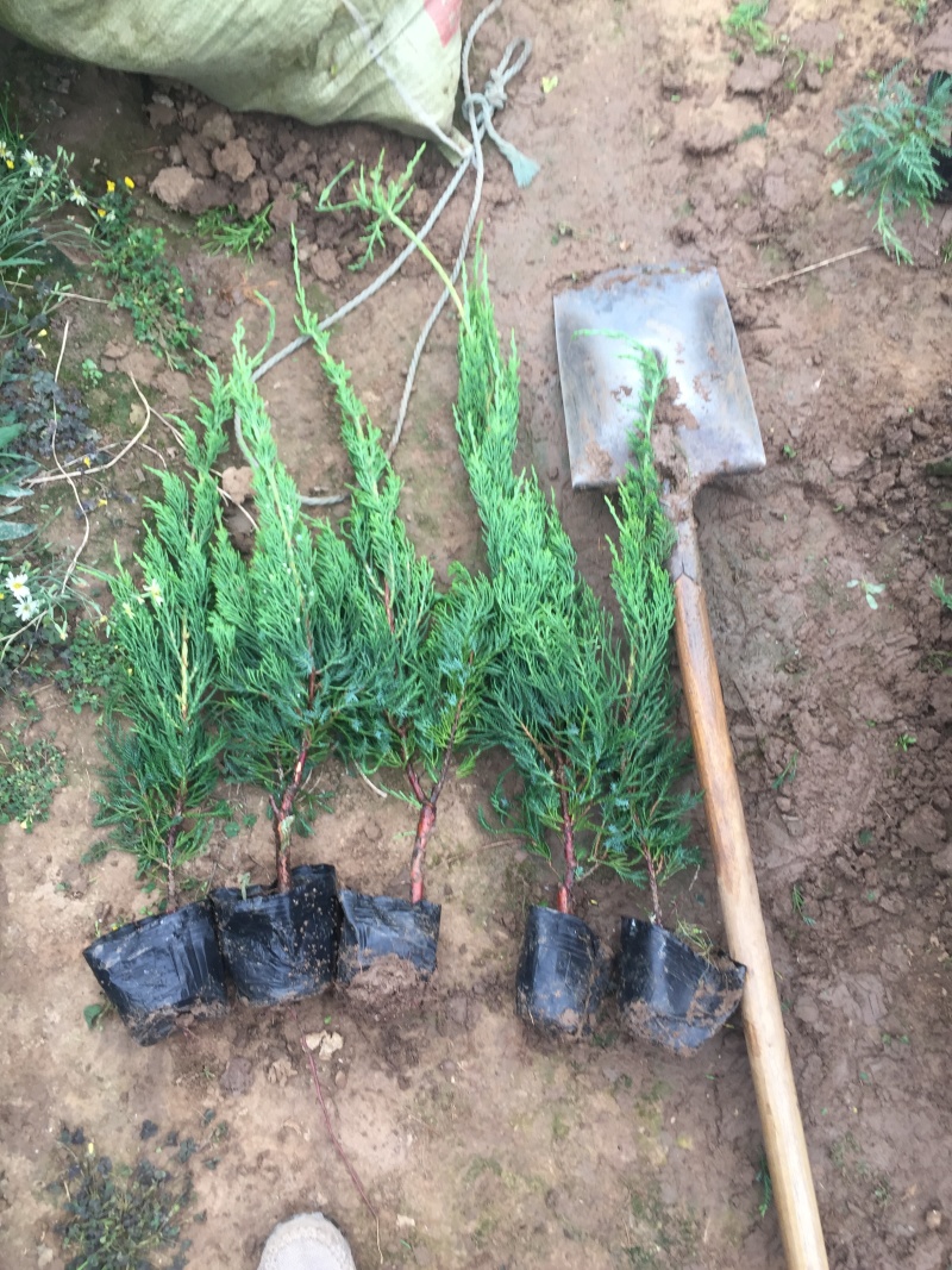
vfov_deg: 61.7
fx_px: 1064
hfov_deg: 48.2
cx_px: 476
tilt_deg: -75.6
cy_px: 635
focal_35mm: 29
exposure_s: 1/50
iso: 40
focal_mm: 4.15
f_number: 2.2
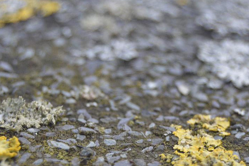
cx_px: 148
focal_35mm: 186
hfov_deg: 11.0
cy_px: 144
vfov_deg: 7.4
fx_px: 1287
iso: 400
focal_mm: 55
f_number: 5.6
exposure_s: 1/80
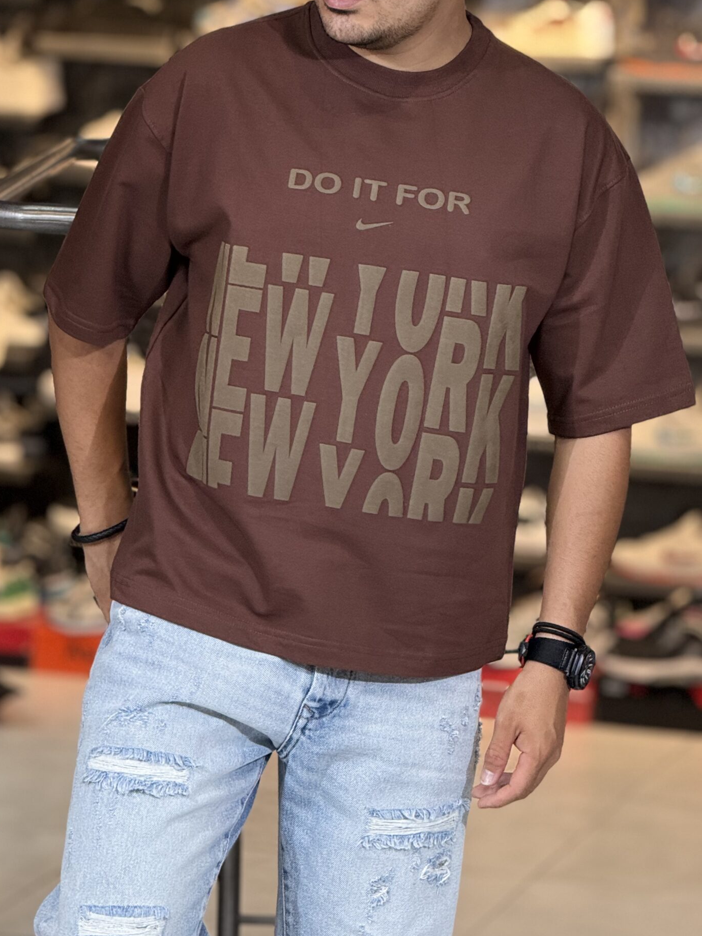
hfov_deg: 8.9
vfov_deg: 11.8
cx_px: 352
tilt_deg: -5.3
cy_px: 334
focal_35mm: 167
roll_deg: -2.6
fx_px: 4516
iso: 200
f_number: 2.8
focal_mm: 15.66
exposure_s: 1/100
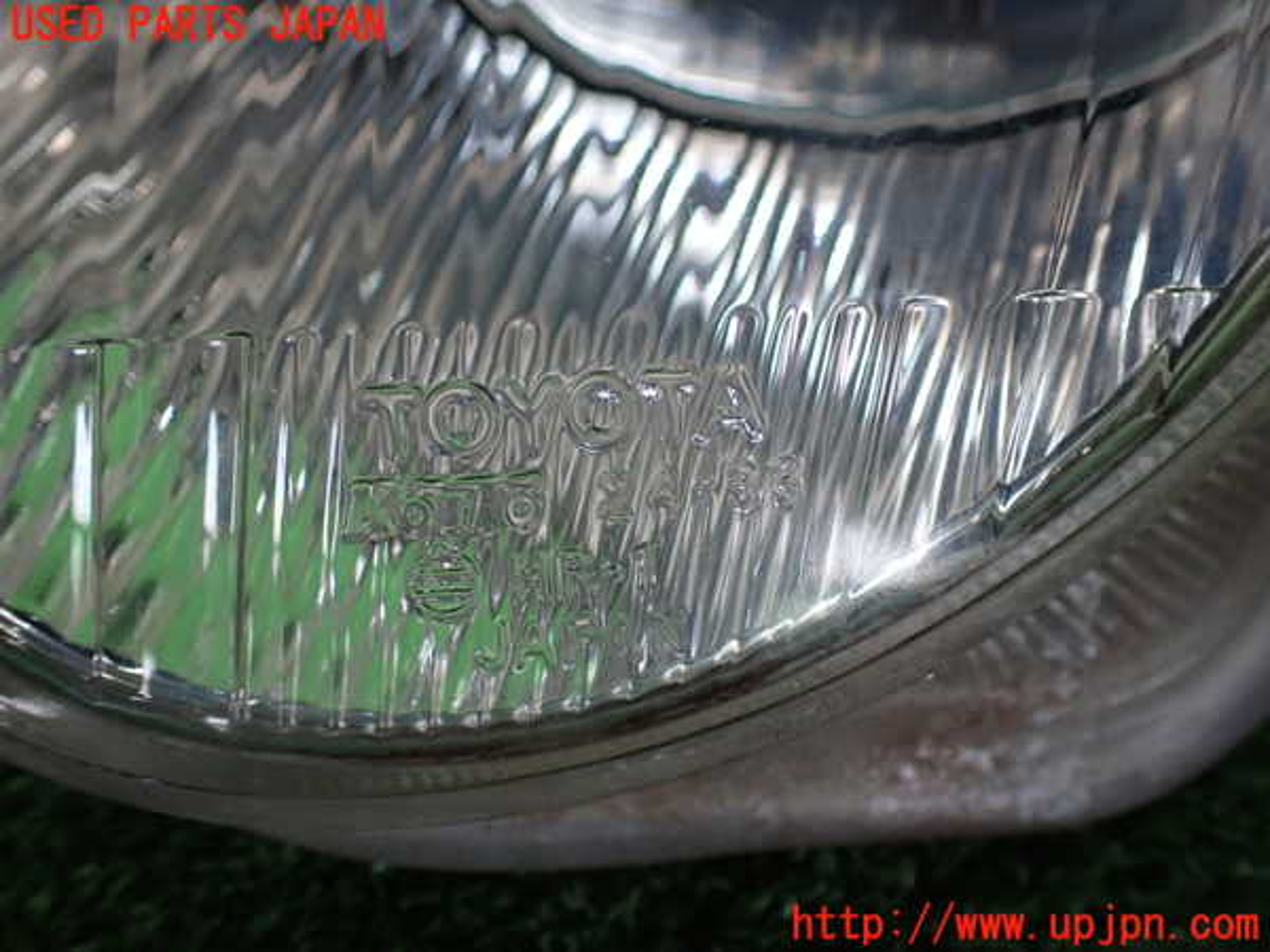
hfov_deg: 60.0
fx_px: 1101
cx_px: 635
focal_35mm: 30
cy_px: 476
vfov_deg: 46.8
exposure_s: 1/125
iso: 320
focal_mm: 5.4
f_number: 2.3
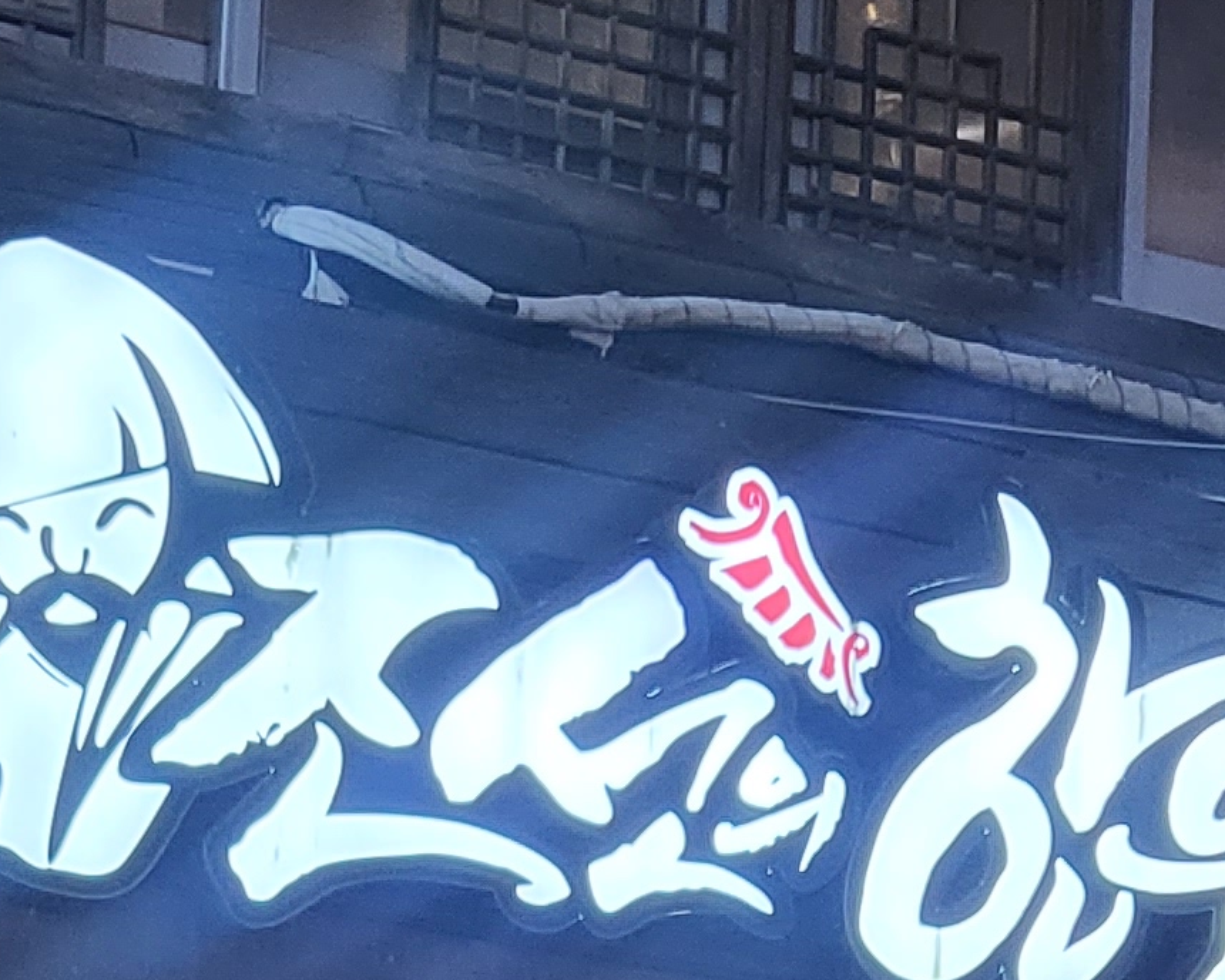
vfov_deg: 11.8
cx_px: 138
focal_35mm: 118
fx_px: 4278
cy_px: 1914
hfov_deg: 16.1
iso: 250
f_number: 1.8
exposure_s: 1/60
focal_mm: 4.25
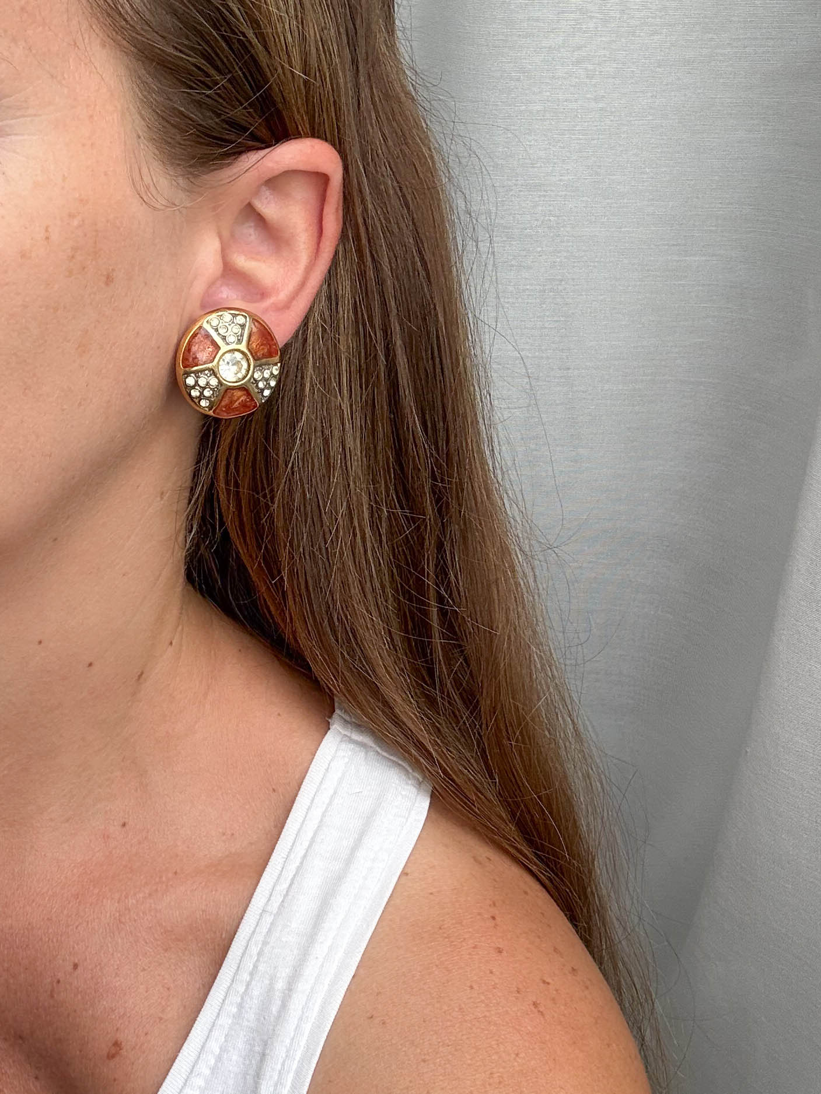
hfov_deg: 46.8
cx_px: 410
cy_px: 547
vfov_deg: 60.0
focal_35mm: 30
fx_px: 949
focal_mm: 2.69
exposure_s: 1/190
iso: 25
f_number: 1.9
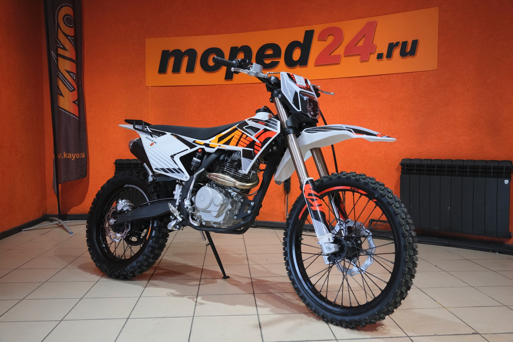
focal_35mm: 30
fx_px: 428
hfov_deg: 61.9
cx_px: 256
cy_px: 171
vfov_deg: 43.6
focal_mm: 20.2
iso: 2000
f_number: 4
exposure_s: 1/200
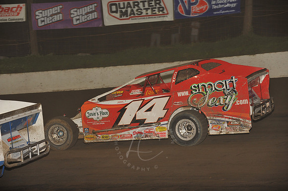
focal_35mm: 125
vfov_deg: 11.0
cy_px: 96
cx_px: 144
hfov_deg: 16.4
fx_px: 999
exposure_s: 1/320
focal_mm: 125
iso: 800
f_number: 6.3
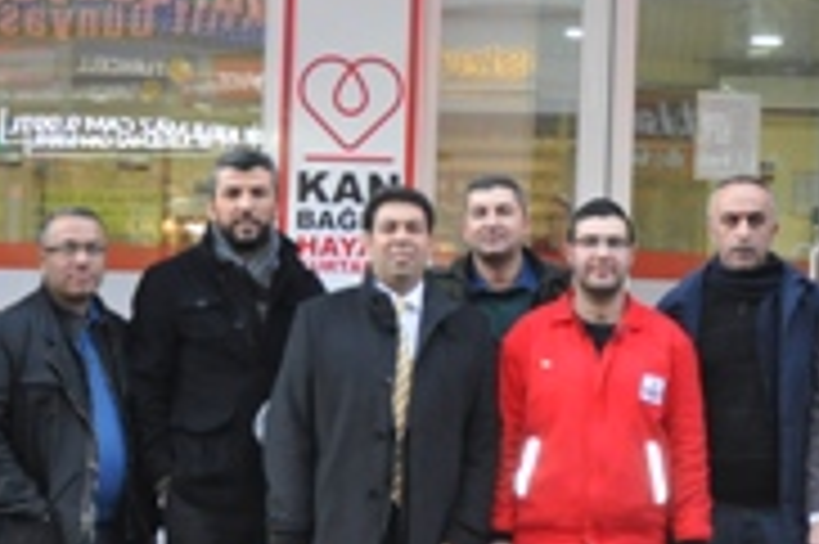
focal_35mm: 95
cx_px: 513
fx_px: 2159
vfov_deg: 14.4
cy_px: 236
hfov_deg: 21.4
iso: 800
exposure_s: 1/80
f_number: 3.5
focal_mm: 18
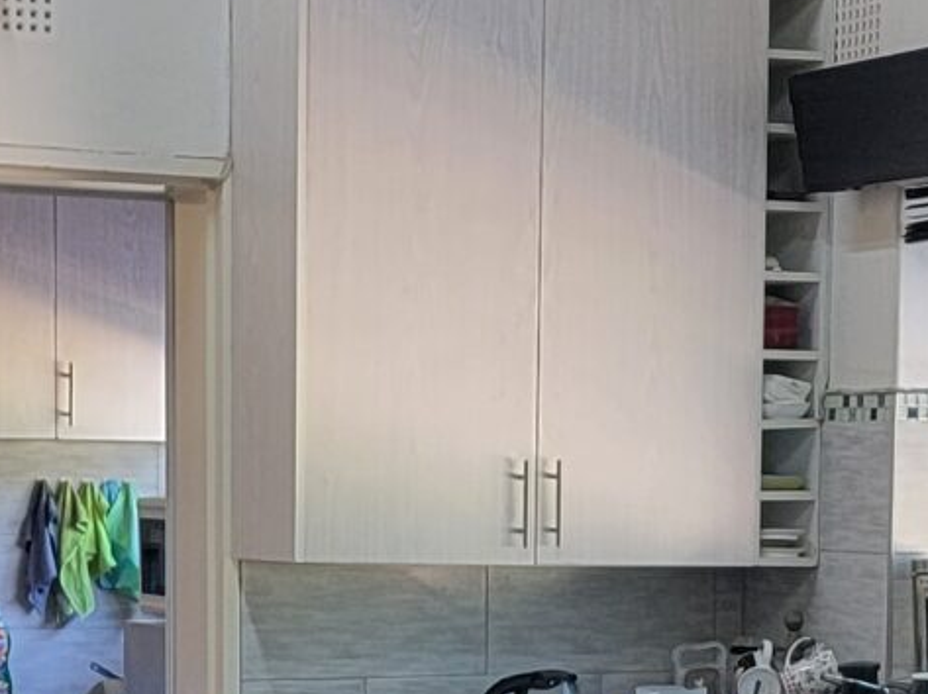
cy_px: 721
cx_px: 700
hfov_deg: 15.1
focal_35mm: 130
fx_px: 3482
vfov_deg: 11.3
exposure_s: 1/60
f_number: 1.8
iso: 250
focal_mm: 6.7
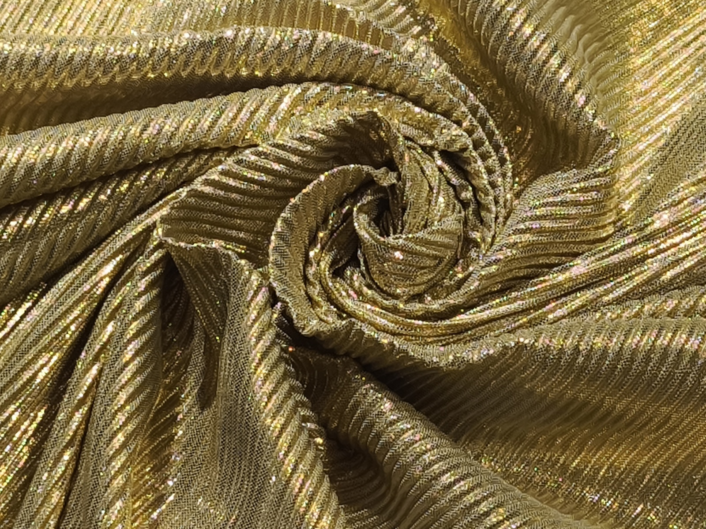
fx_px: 2345
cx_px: 353
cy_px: 264
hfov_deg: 17.1
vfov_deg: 12.9
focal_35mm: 115
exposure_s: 1/320
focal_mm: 6.57
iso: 160
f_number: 1.6
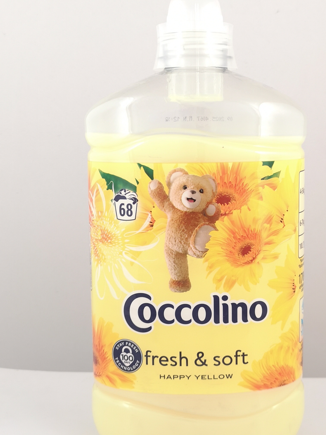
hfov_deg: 29.5
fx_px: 615
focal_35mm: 49
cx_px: 208
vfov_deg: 38.8
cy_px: 179
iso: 50
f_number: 1.8
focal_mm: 5.58
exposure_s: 1/30
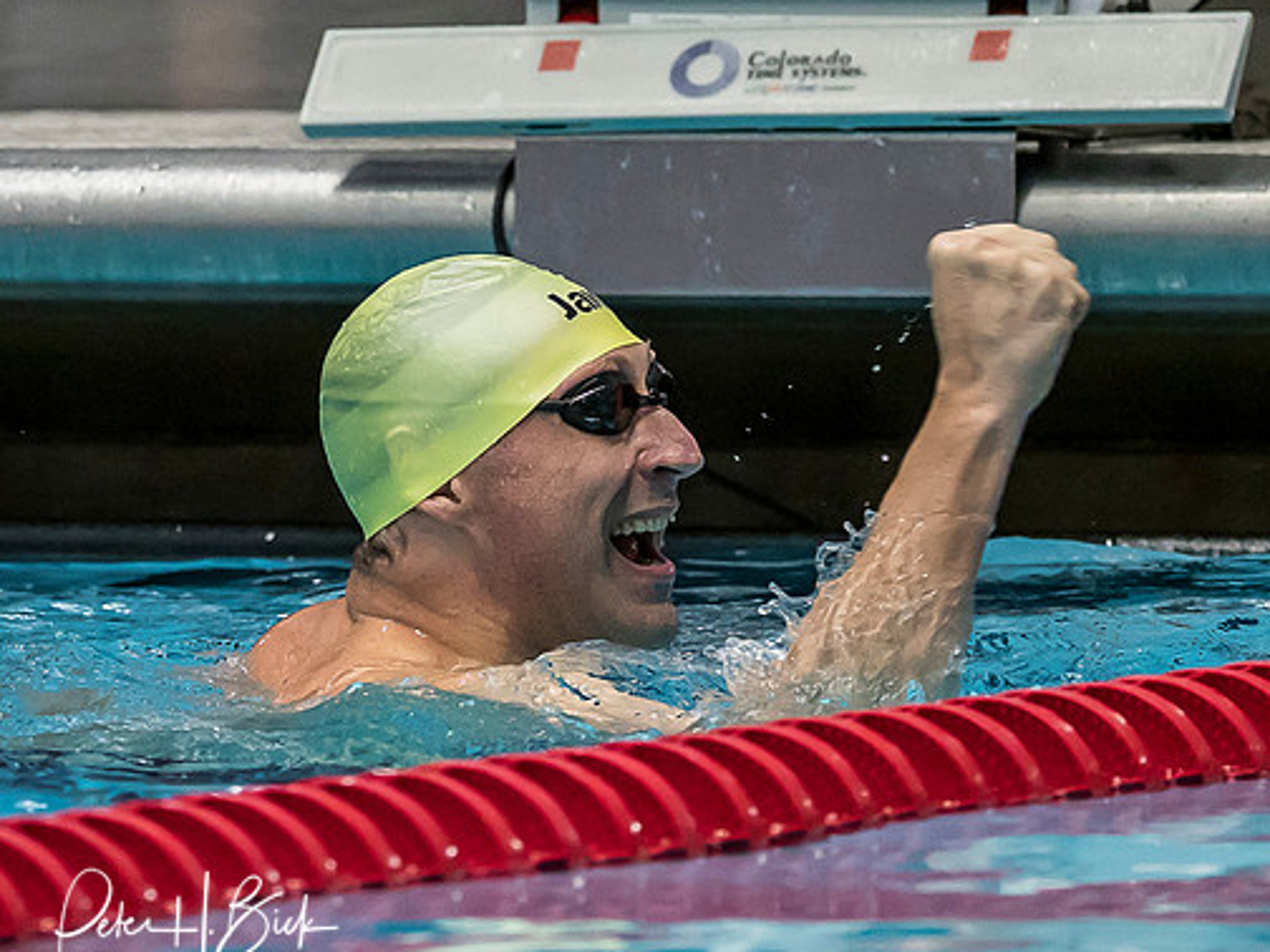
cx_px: 387
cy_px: 646
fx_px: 41274
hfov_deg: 1.8
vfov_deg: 1.3
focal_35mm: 1125
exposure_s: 1/640
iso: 2000
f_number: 2.8
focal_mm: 200
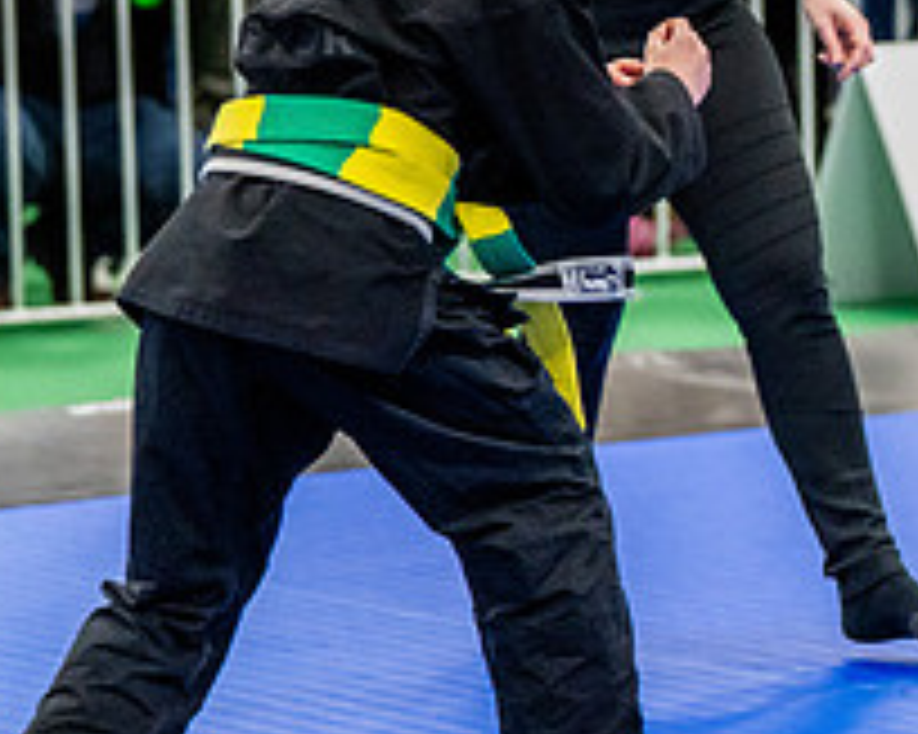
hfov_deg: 8.7
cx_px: 1022
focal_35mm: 219
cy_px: 128
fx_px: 5947
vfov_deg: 7.0
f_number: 2.8
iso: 5000
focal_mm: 82
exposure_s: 1/500
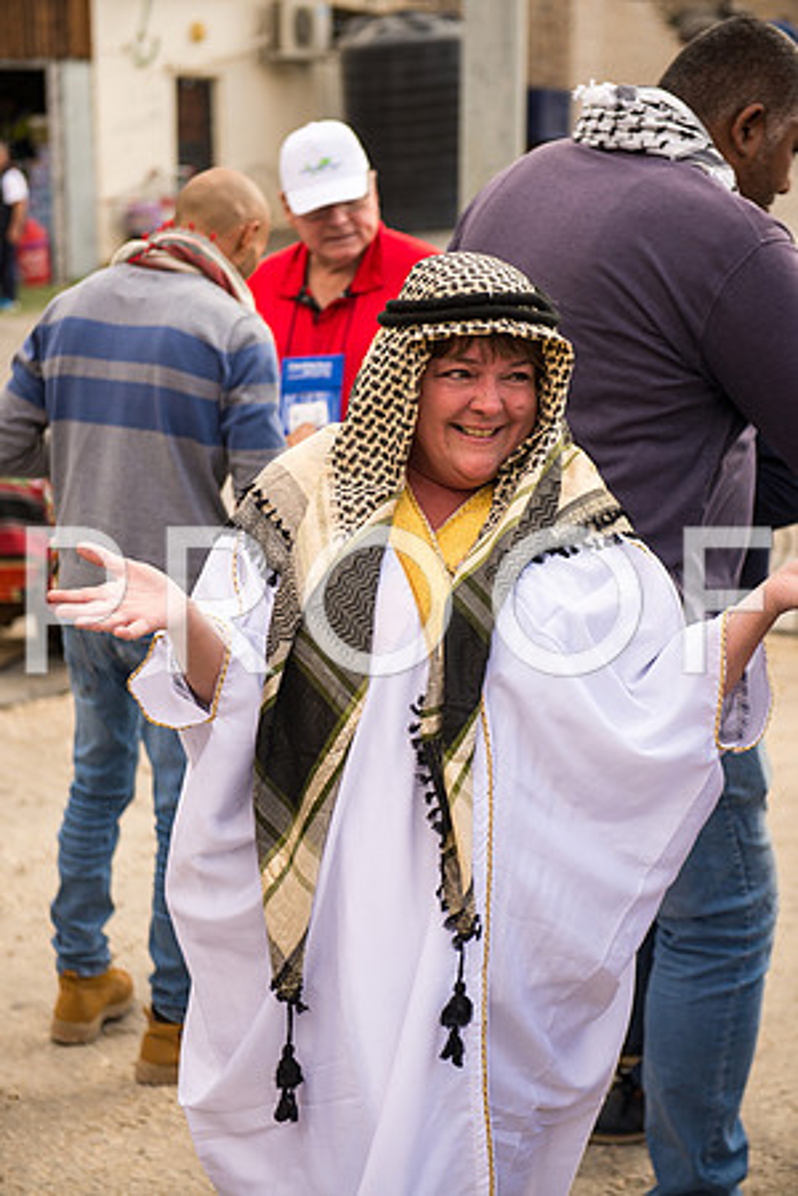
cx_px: 399
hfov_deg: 19.5
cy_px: 598
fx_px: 2327
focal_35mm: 70
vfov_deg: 28.8
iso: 200
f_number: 2.8
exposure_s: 1/1250
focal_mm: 70
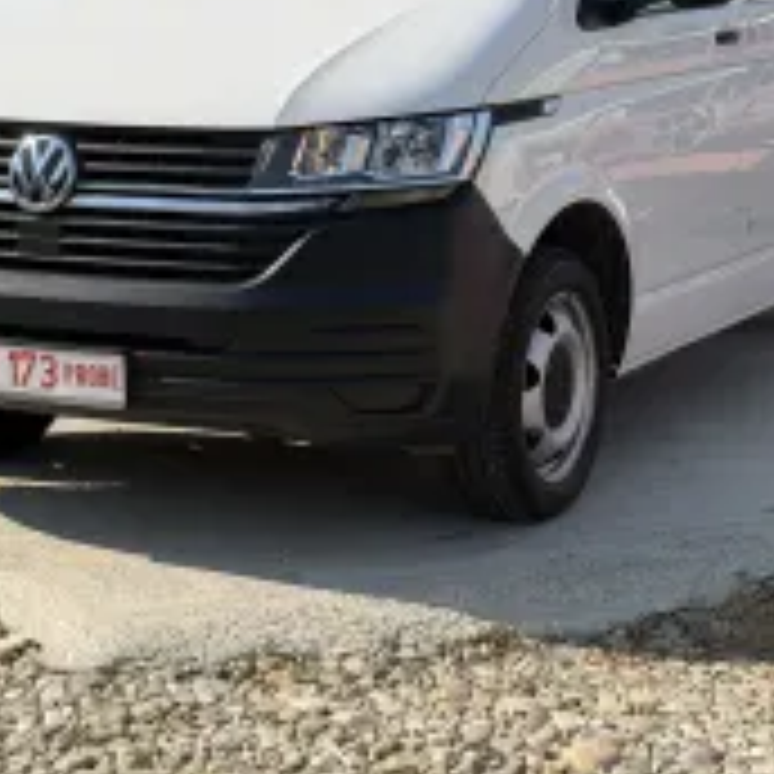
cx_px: 490
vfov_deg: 19.5
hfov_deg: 19.5
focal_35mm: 89
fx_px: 2251
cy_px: 274
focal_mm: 6.76
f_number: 1.78
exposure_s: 1/4587
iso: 64
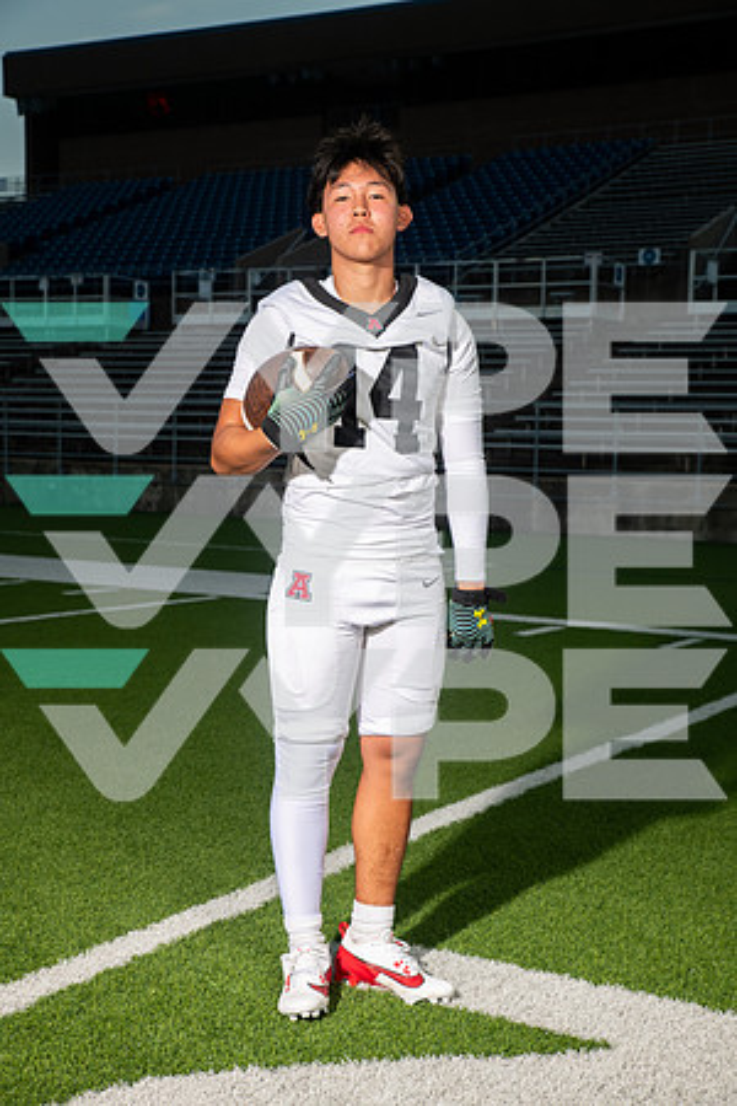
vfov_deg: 38.2
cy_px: 553
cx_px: 368
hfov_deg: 26.0
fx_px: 1597
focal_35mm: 52
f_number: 7.1
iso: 200
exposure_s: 1/320
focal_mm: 52
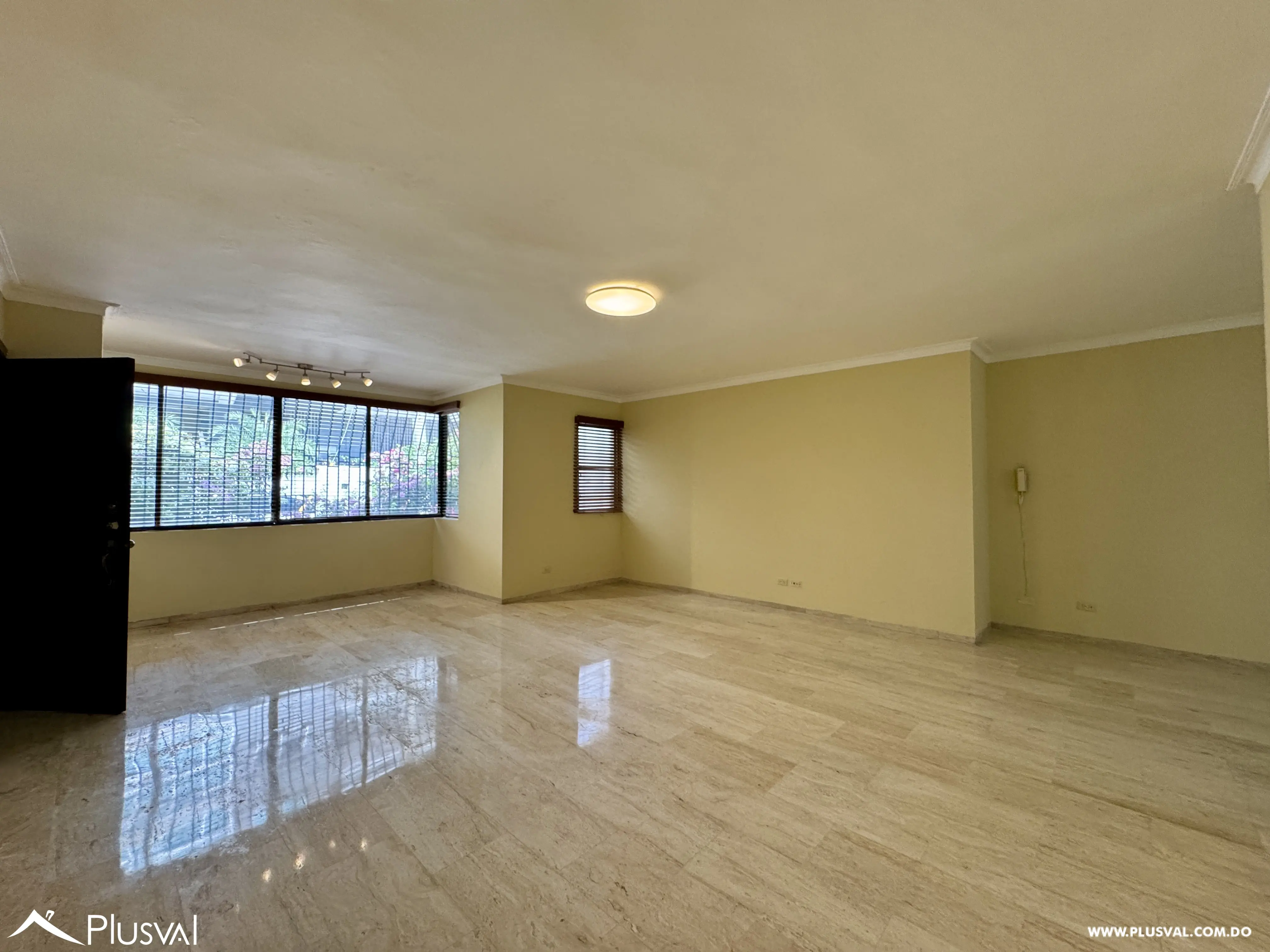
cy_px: 476
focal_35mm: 14
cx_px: 635
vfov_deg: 85.7
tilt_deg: +0.3
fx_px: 514
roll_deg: +0.3
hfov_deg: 102.1
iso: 250
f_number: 2.2
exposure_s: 1/120
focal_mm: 2.22
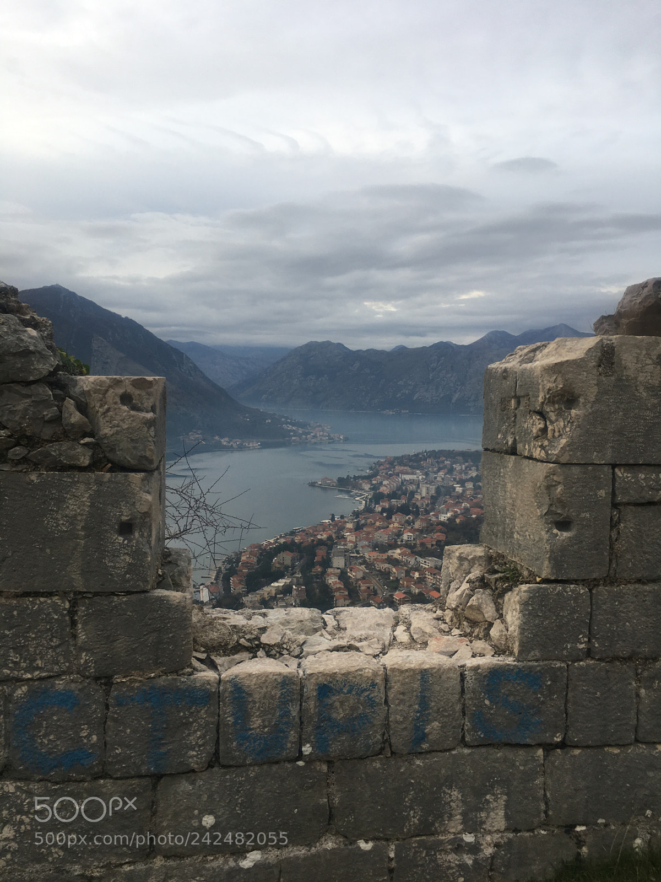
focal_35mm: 29
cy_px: 441
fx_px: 738
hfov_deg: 48.2
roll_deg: -1.0
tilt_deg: -3.4
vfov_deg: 61.7
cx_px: 330
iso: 25
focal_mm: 4.15
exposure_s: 1/100
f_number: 2.2
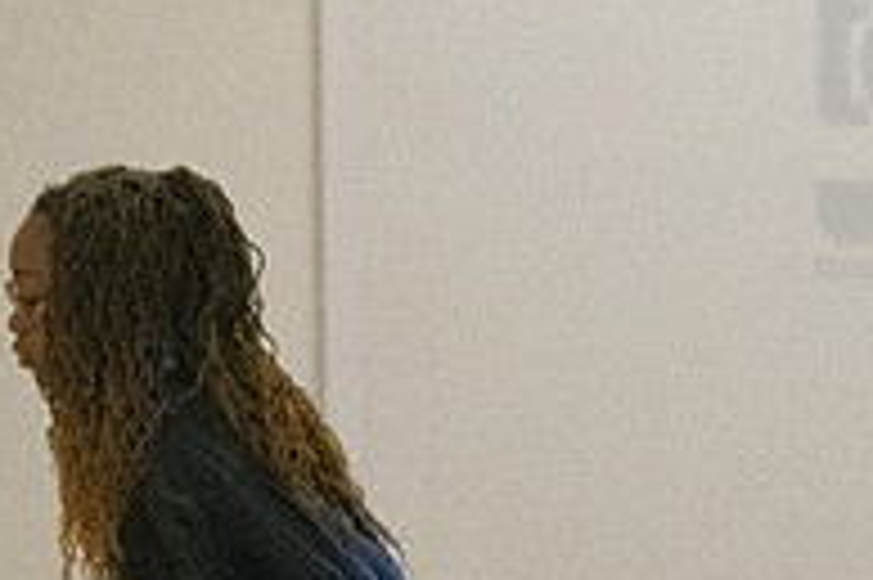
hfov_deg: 3.0
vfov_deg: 2.0
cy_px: 742
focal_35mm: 694
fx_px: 16815
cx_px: 315
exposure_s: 1/1250
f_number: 4
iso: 10000
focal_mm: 155
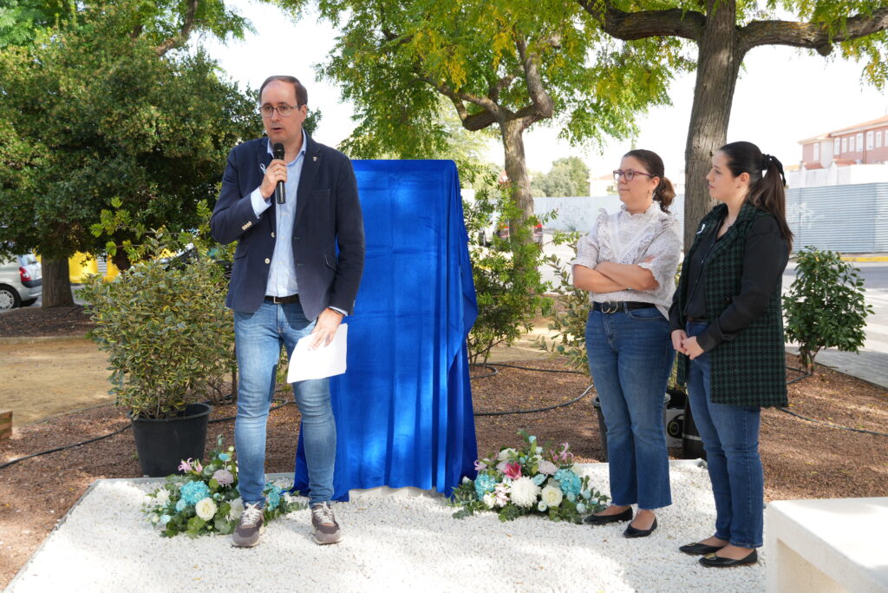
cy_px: 296
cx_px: 444
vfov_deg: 28.1
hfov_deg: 41.1
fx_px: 1184
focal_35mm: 48
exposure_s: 1/125
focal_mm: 32
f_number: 4.5
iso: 100
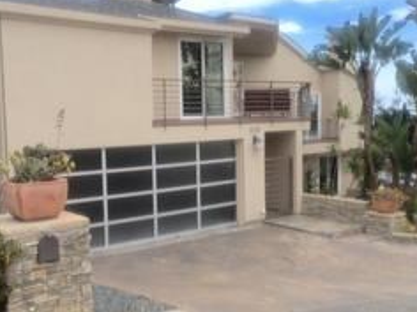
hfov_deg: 44.8
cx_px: 199
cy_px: 173
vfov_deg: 34.3
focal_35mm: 42
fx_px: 506
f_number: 2.2
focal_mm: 4.15
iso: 32
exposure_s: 1/879
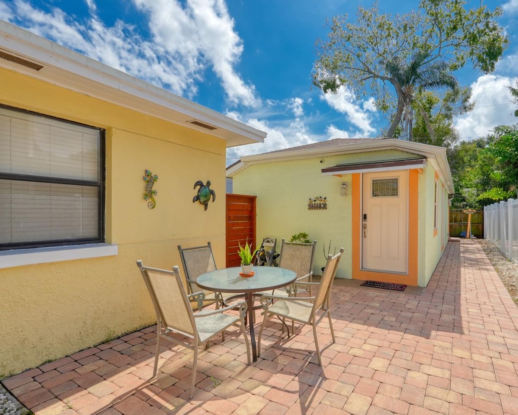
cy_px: 217
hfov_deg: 83.0
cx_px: 285
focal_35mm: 19
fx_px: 291
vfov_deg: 70.8
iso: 400
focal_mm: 16
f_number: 11
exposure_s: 1/800
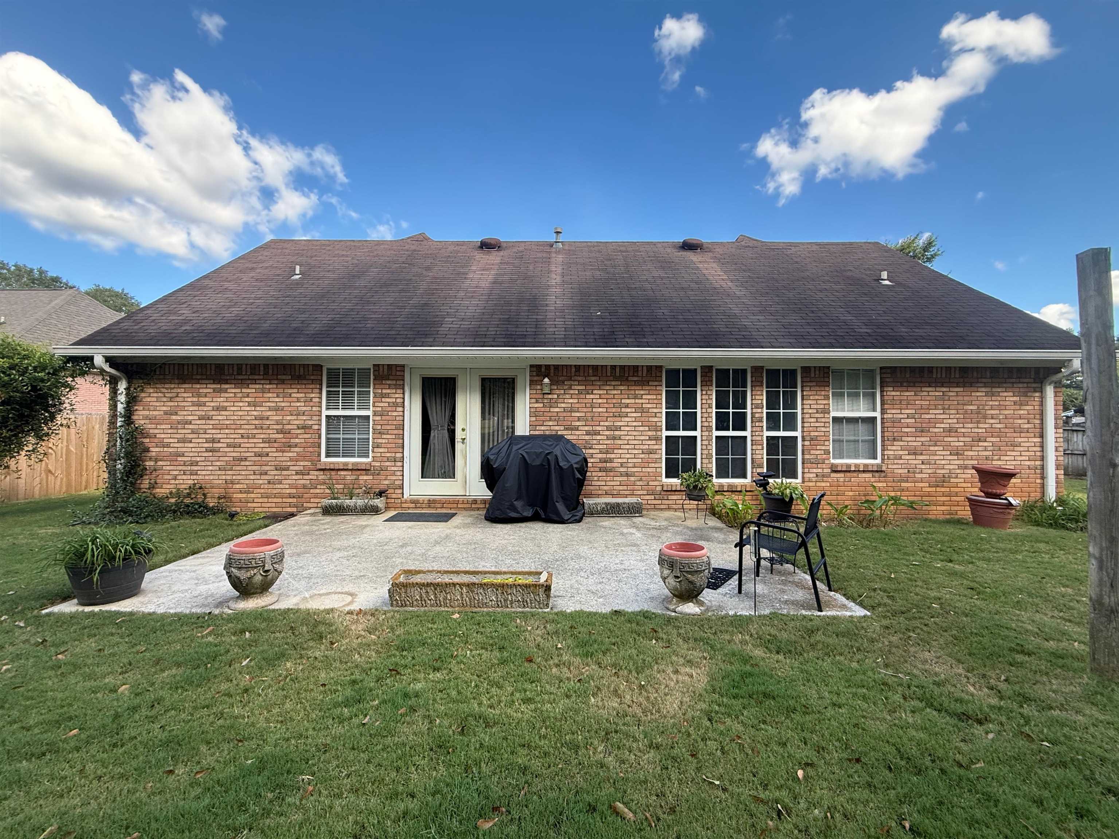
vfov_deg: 85.7
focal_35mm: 14
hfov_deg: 102.1
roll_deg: -1.5
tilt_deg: +1.1
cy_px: 420
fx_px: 453
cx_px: 560
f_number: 2.2
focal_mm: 2.22
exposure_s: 1/232
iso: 64
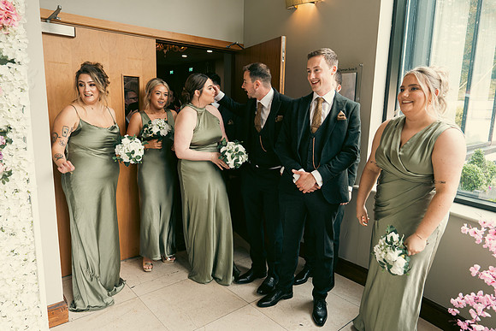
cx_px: 248
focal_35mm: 24
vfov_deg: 53.2
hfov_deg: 73.7
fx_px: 331
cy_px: 166
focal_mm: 24
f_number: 3.5
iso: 500
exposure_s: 1/160
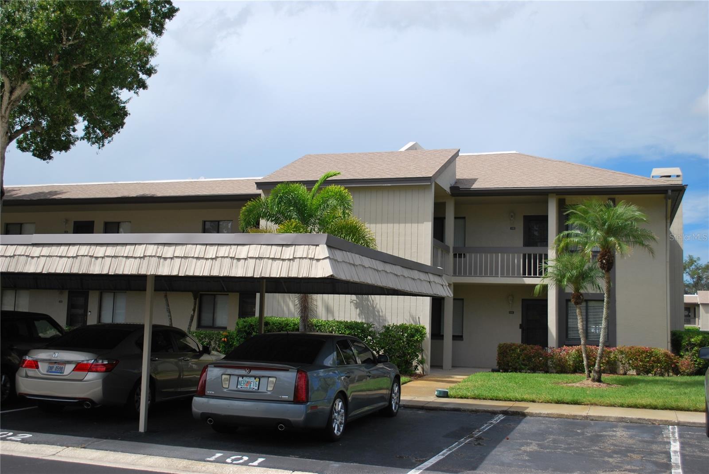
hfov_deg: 49.5
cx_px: 354
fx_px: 769
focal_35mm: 39
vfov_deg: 34.3
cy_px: 237
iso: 100
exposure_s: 1/800
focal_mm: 26
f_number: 4.5
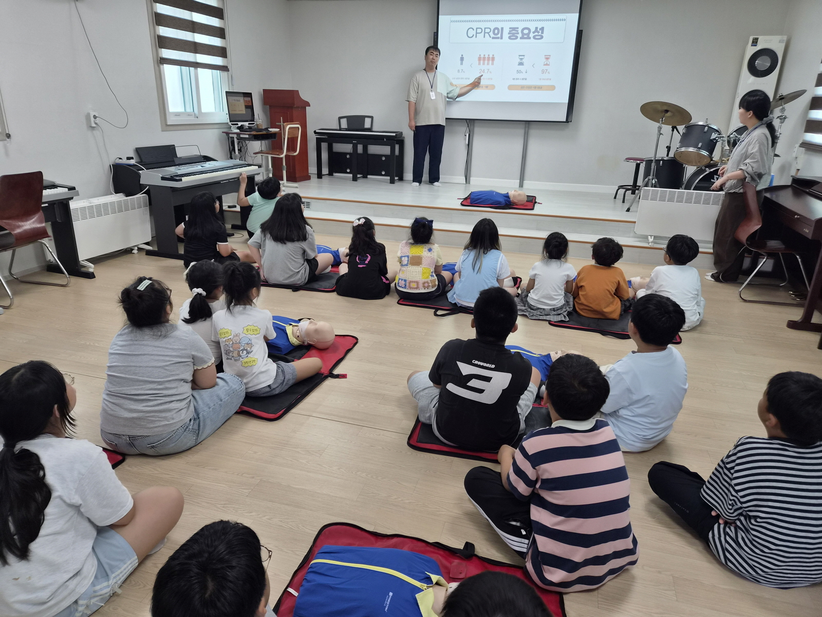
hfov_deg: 73.9
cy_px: 308
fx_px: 546
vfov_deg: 58.9
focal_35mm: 23
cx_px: 411
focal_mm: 5.4
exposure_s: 1/180
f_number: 1.8
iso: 80
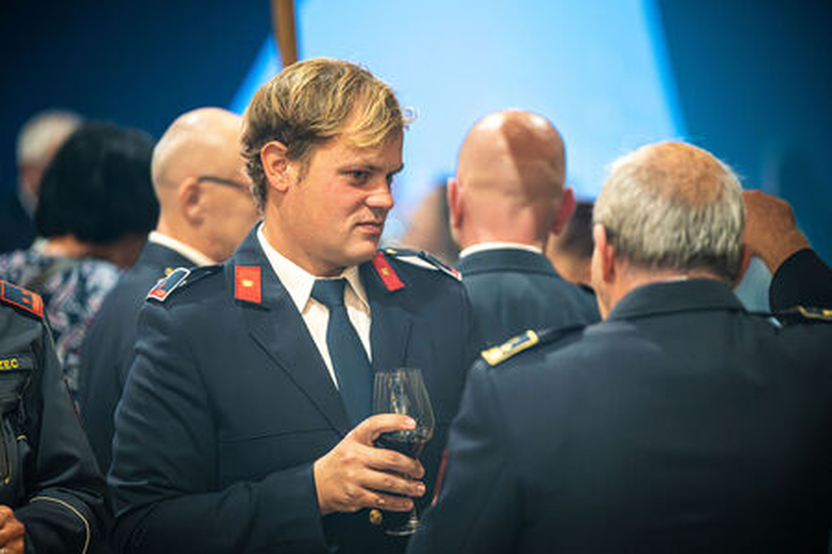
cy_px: 277
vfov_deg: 6.9
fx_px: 4622
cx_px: 416
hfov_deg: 10.3
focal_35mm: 200
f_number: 2.8
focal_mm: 200
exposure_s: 1/250
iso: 2800
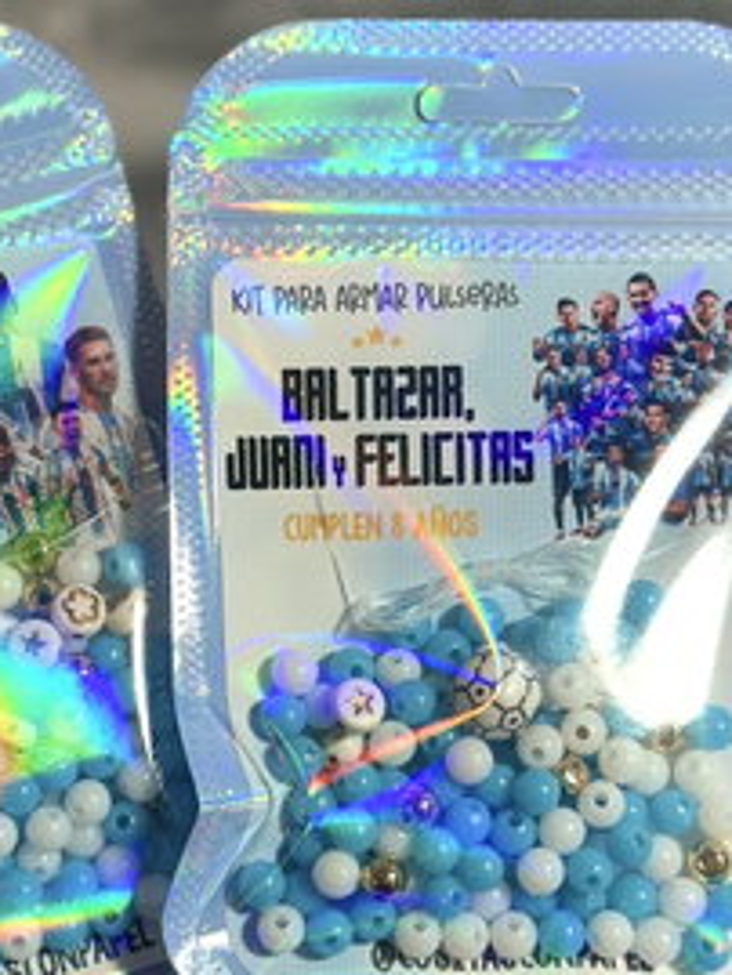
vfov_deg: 20.6
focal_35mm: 95
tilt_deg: -59.0
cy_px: 444
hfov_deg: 15.5
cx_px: 192
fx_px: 2676
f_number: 1.78
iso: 80
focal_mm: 6.86
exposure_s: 1/100
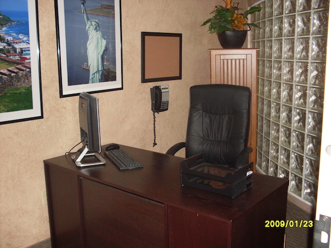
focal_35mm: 38
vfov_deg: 37.7
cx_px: 166
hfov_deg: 49.0
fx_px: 363
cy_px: 124
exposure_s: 1/45
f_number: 2.8
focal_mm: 6.3
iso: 200
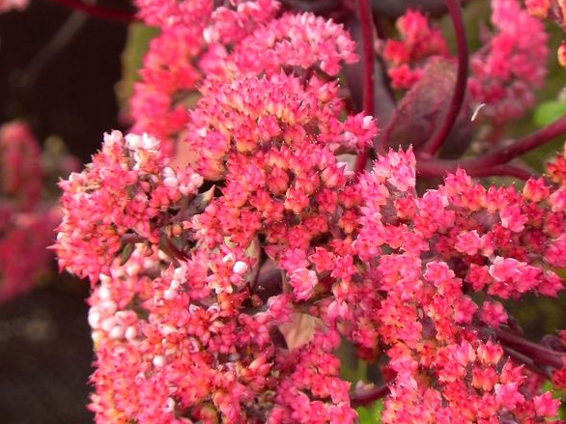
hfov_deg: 2.6
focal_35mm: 751
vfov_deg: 2.0
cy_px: 161
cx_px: 289
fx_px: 12274
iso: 160
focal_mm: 97.8
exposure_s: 1/40
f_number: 5
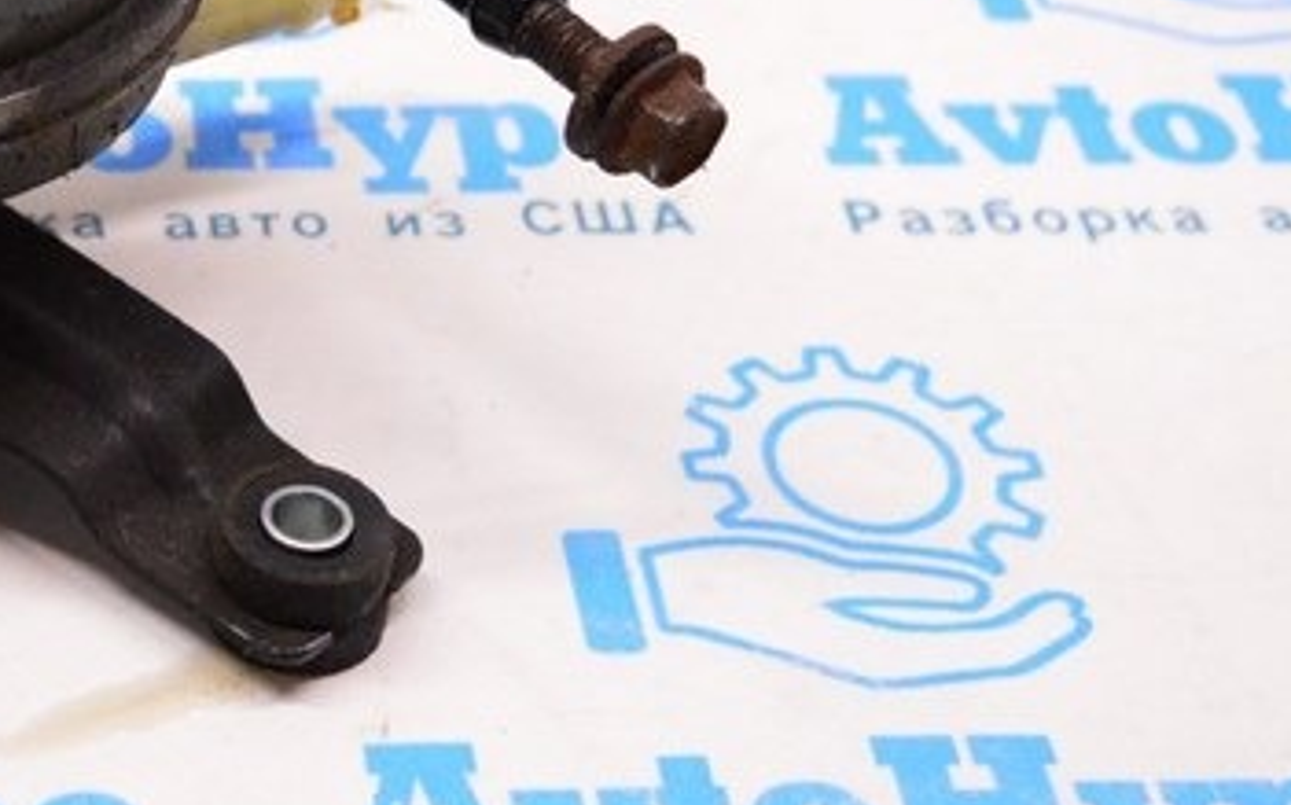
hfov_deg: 20.2
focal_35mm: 98
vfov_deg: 13.1
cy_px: -101
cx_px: -140
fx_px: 3446
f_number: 3.8
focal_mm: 22
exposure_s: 1/320
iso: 3200
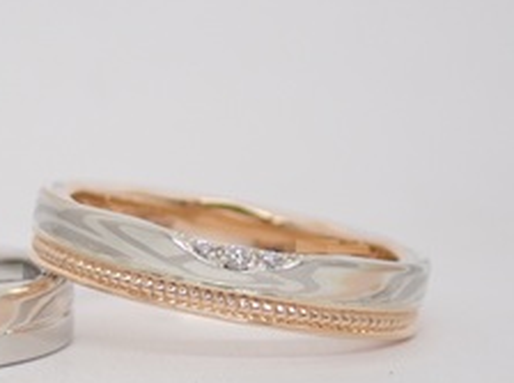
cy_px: 302
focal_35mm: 155
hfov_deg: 12.7
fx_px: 2297
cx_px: 41
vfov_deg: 9.5
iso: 200
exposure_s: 1/125
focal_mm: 13.65
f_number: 4.1
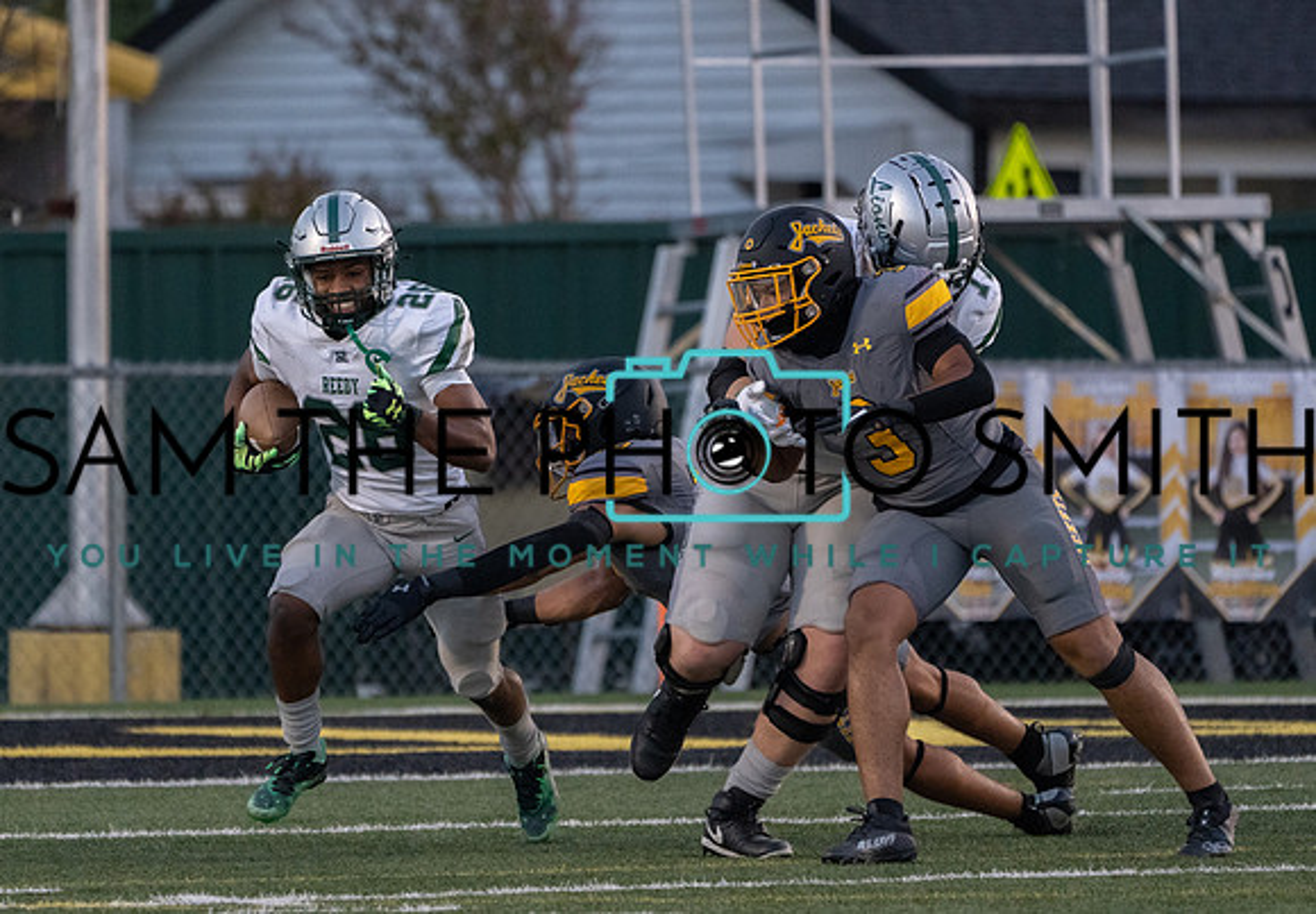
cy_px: 547
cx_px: 610
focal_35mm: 563
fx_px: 20859
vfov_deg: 2.5
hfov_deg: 3.6
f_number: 5.6
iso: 4000
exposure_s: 1/1000
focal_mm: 400
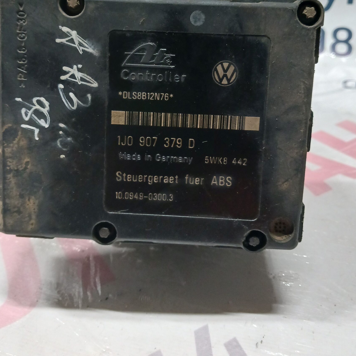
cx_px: 166
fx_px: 419
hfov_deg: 46.0
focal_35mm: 36
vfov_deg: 45.3
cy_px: 117
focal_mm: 4
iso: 500
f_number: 1.8
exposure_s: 1/20
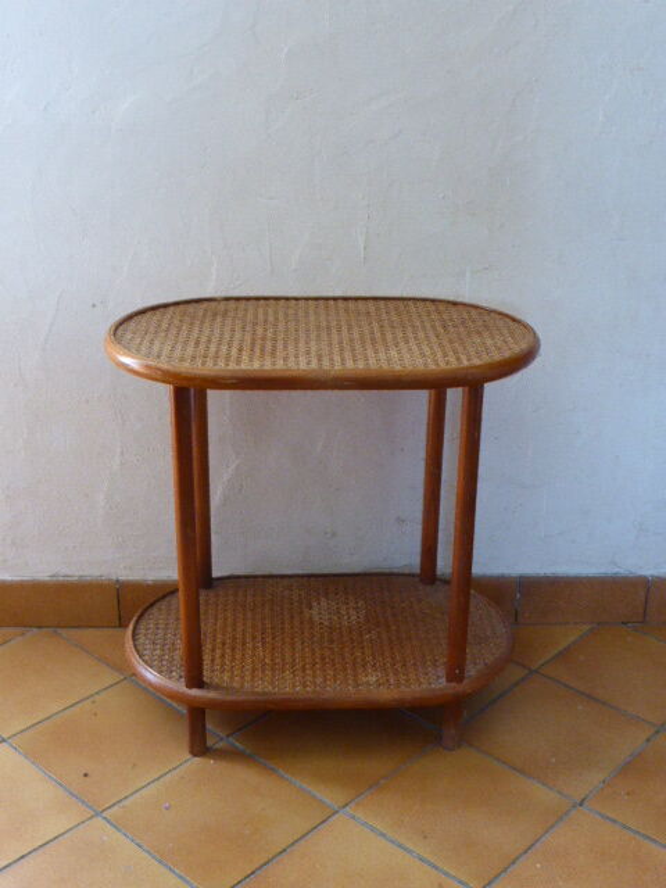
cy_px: 444
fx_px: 1180
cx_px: 333
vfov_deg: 41.2
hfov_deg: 31.5
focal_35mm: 46
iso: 400
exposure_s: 1/40
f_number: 4.1
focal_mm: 7.9
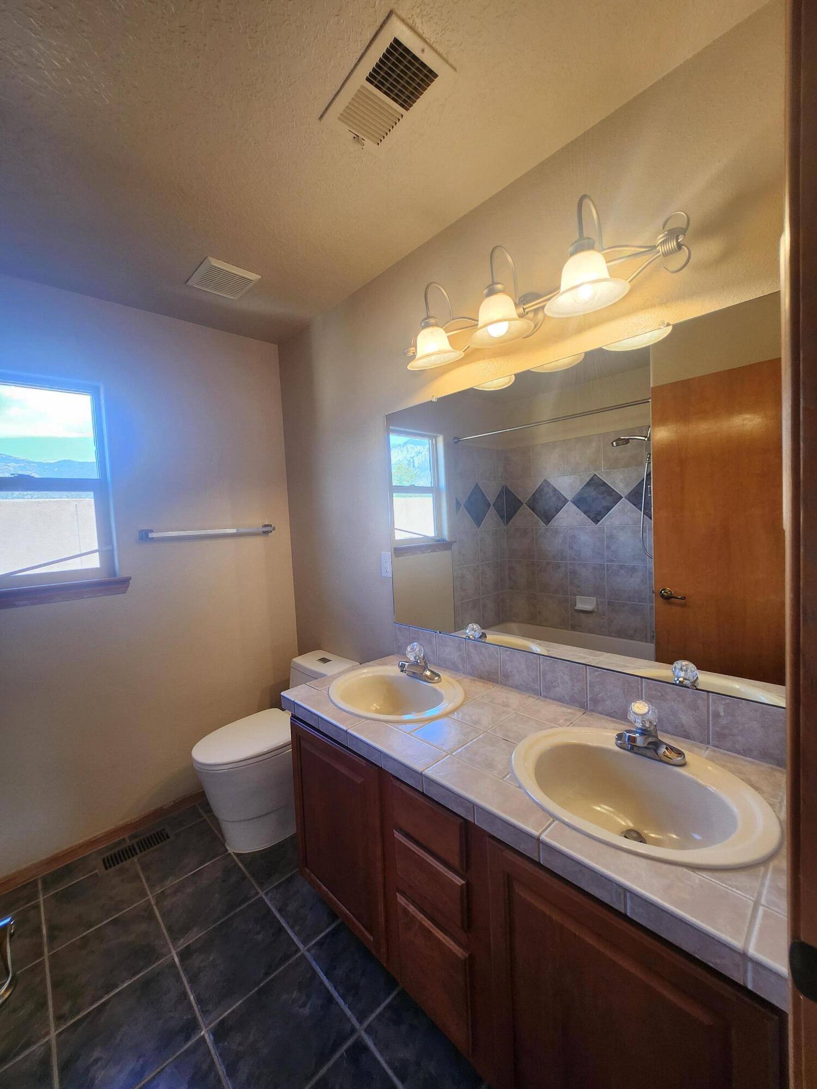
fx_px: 409
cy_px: 544
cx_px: 408
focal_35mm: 13
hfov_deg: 89.9
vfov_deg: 106.2
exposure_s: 1/60
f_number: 2.2
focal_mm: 1.74
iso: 80
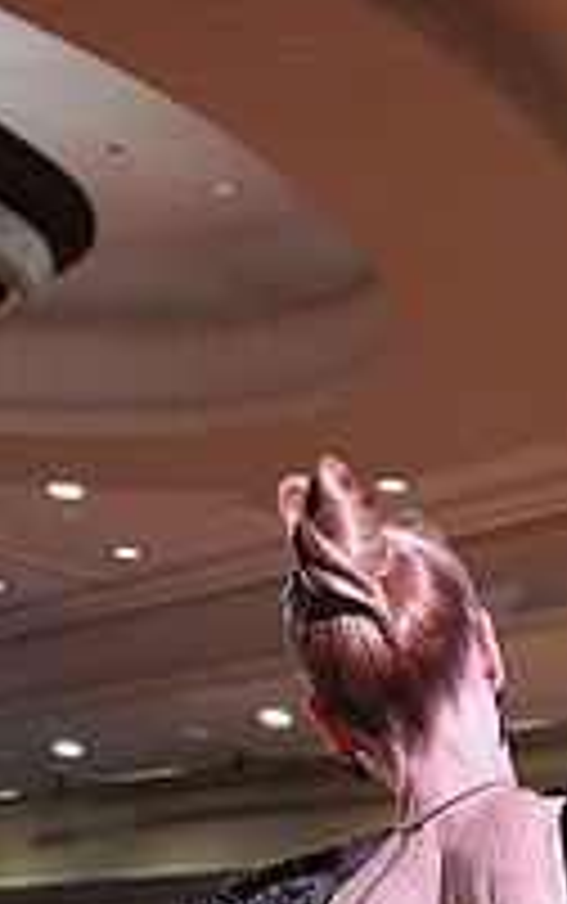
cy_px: 1264
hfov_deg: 13.5
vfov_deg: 19.3
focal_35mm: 97
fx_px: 2393
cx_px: 430
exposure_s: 1/320
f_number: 5.6
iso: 5000
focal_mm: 33
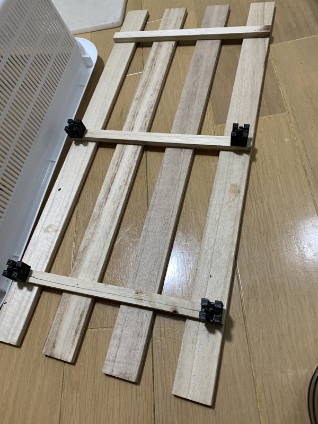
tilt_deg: -58.8
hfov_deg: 53.1
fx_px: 318
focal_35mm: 26
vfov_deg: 67.3
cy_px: 212
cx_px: 159
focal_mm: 4.25
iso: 200
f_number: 1.8
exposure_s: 1/60
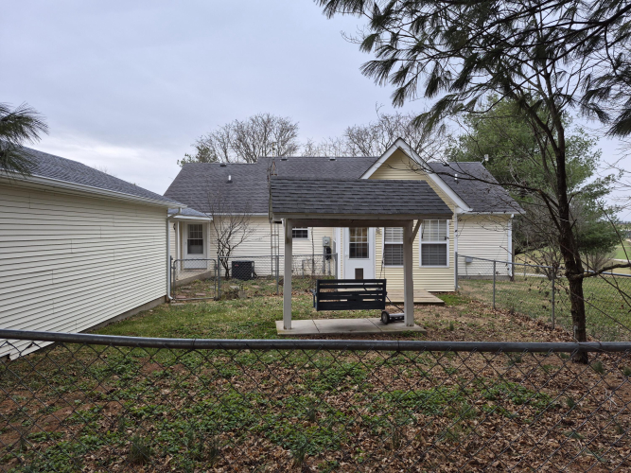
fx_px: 419
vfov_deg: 58.9
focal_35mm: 23
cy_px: 236
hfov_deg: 73.9
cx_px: 316
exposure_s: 1/180
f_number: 1.8
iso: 40
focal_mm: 5.4
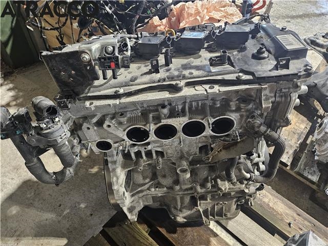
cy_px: 123
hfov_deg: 73.9
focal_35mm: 23
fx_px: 218
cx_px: 164
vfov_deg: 58.9
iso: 640
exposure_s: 1/50
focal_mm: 5.4
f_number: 1.8
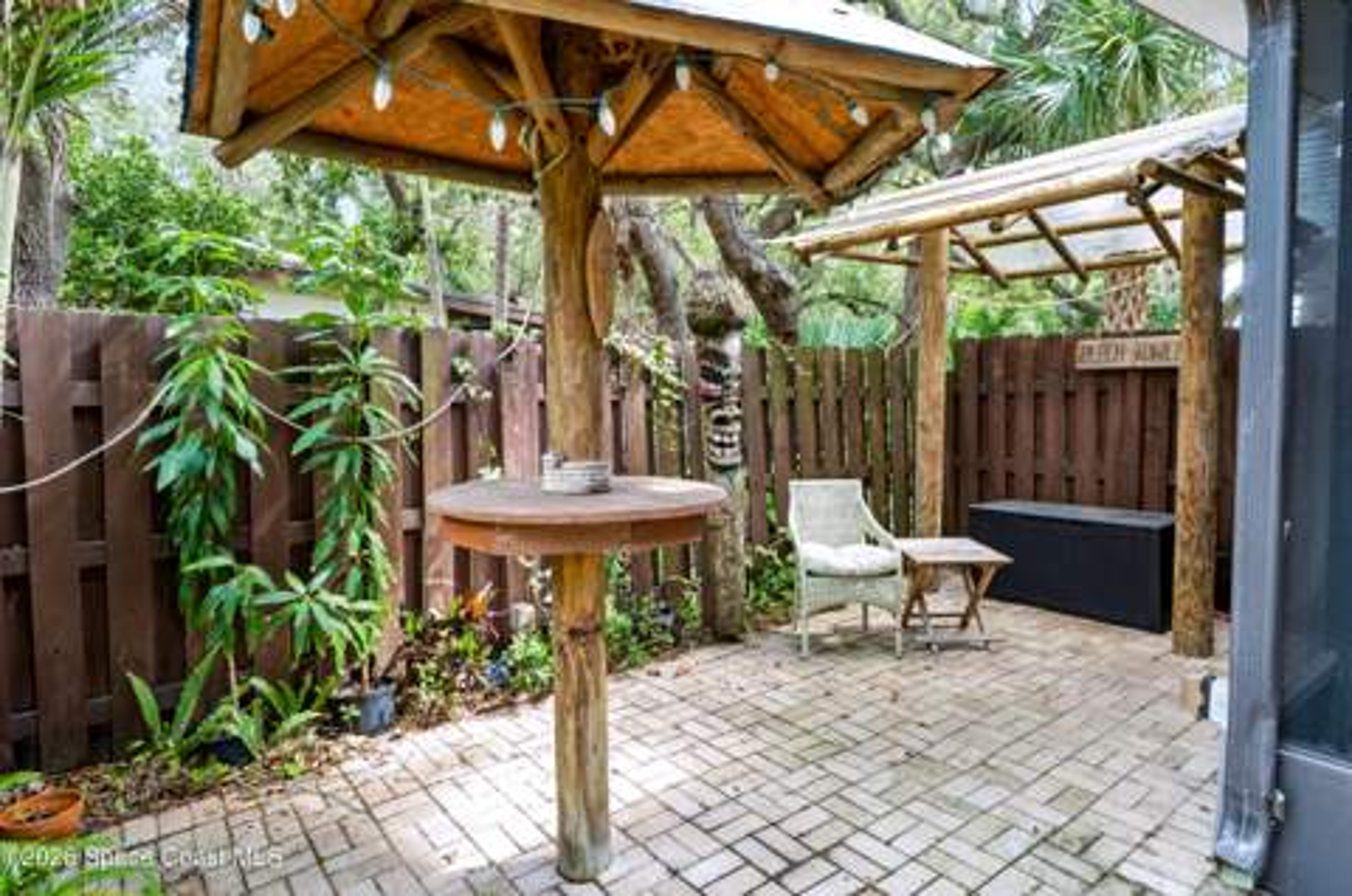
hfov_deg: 84.7
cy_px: 448
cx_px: 676
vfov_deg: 62.2
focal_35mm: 20
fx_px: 742
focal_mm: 13.2
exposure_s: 1/30
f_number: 4.5
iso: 100
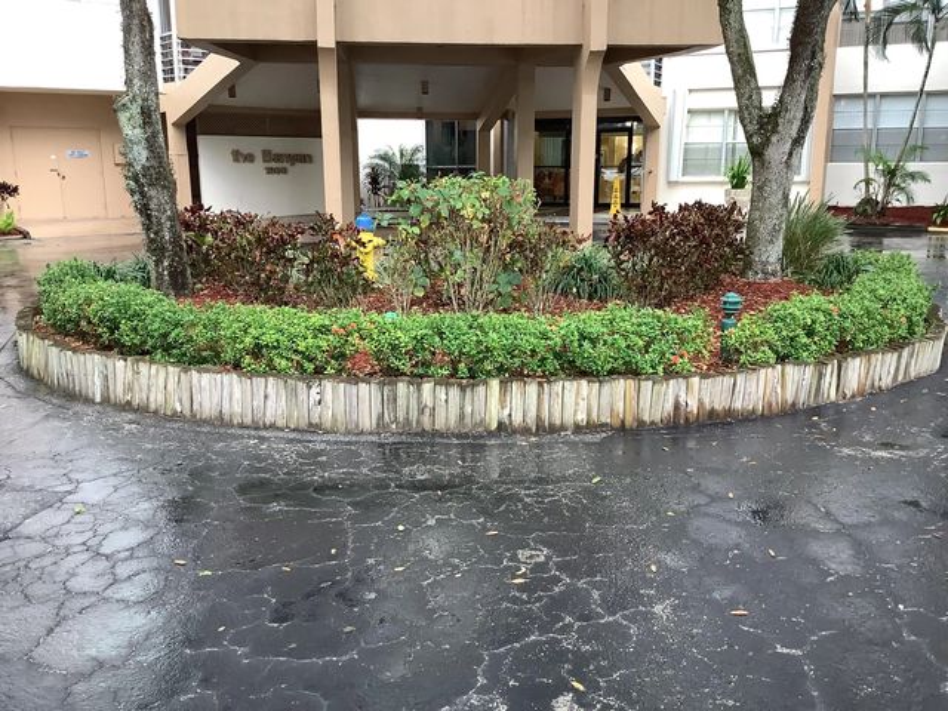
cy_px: 356
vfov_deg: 45.4
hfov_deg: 58.4
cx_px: 474
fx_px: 849
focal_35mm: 31
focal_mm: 3.3
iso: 100
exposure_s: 1/60
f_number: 2.4
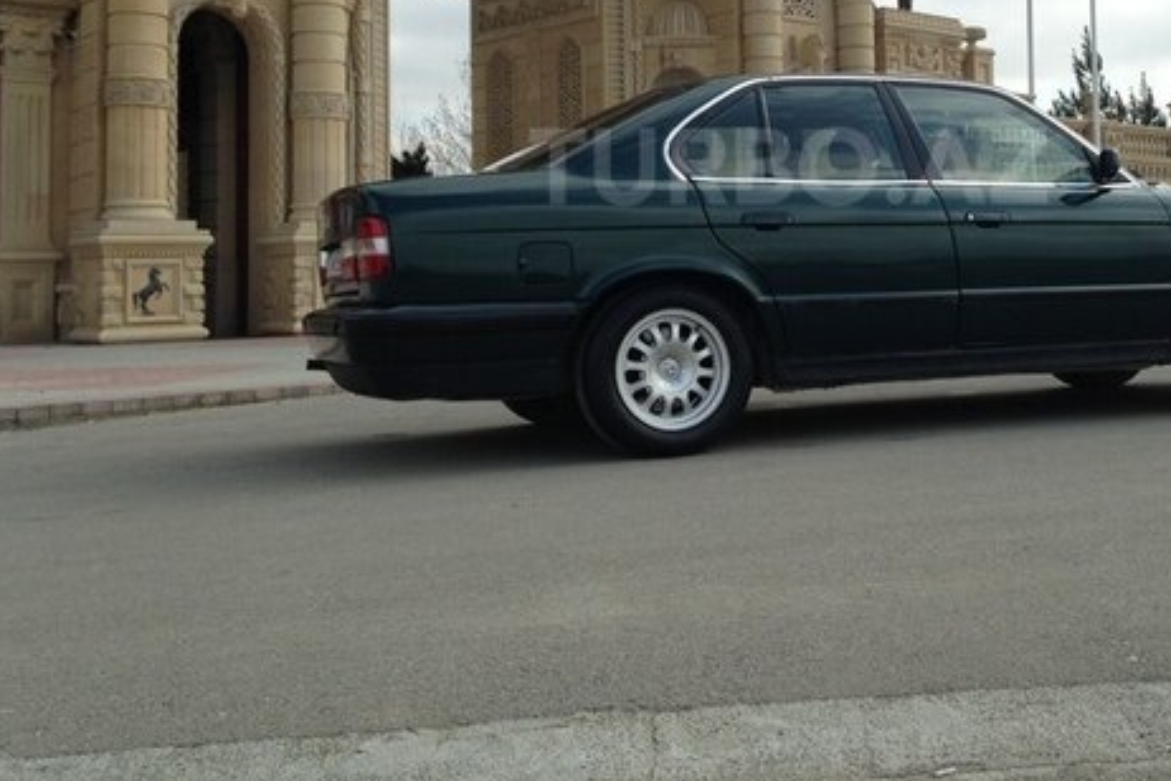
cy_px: 166
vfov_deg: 27.0
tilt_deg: +3.4
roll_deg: +0.1
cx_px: 788
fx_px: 1594
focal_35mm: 49
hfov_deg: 39.8
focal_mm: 4.12
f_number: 2.4
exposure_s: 1/1232
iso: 50
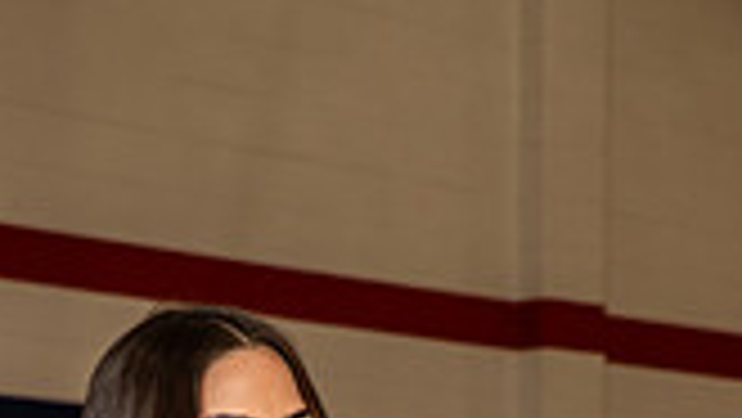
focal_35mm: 200
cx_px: 256
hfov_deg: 10.8
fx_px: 3937
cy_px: 989
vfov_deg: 5.9
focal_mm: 70
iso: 320
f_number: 7.1
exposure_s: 1/250
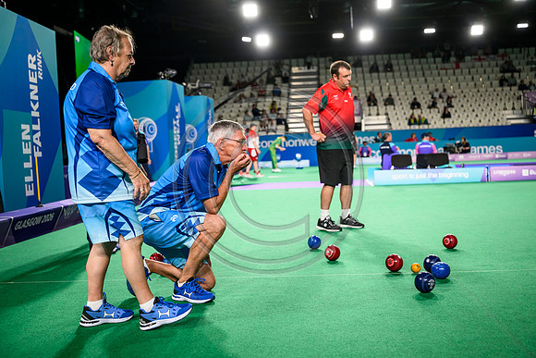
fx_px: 655
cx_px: 268
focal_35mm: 44
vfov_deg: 30.5
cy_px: 179
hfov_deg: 44.5
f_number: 3.5
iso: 1600
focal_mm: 44
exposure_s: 1/1600
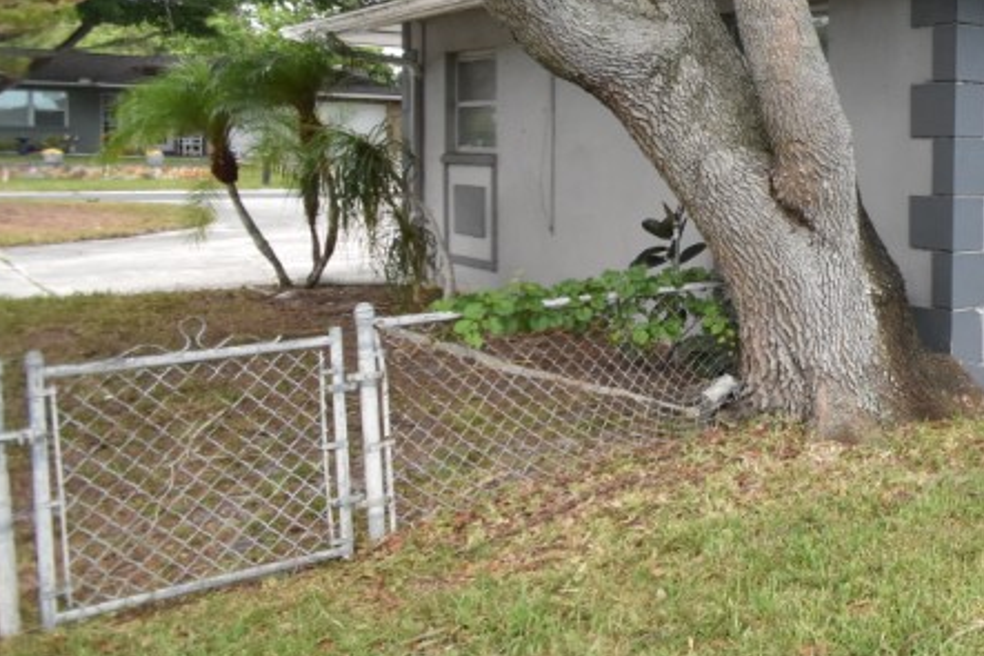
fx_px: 1066
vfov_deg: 33.6
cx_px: 1237
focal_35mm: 39
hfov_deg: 35.9
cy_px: 171
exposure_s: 1/1000
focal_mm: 10
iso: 800
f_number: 3.5
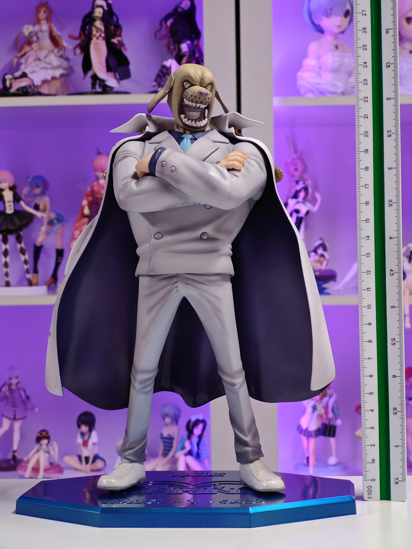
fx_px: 1270
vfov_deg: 24.4
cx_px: 206
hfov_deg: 18.4
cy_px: 274
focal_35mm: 80
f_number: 2.4
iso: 400
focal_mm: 7.48
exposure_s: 1/17.3
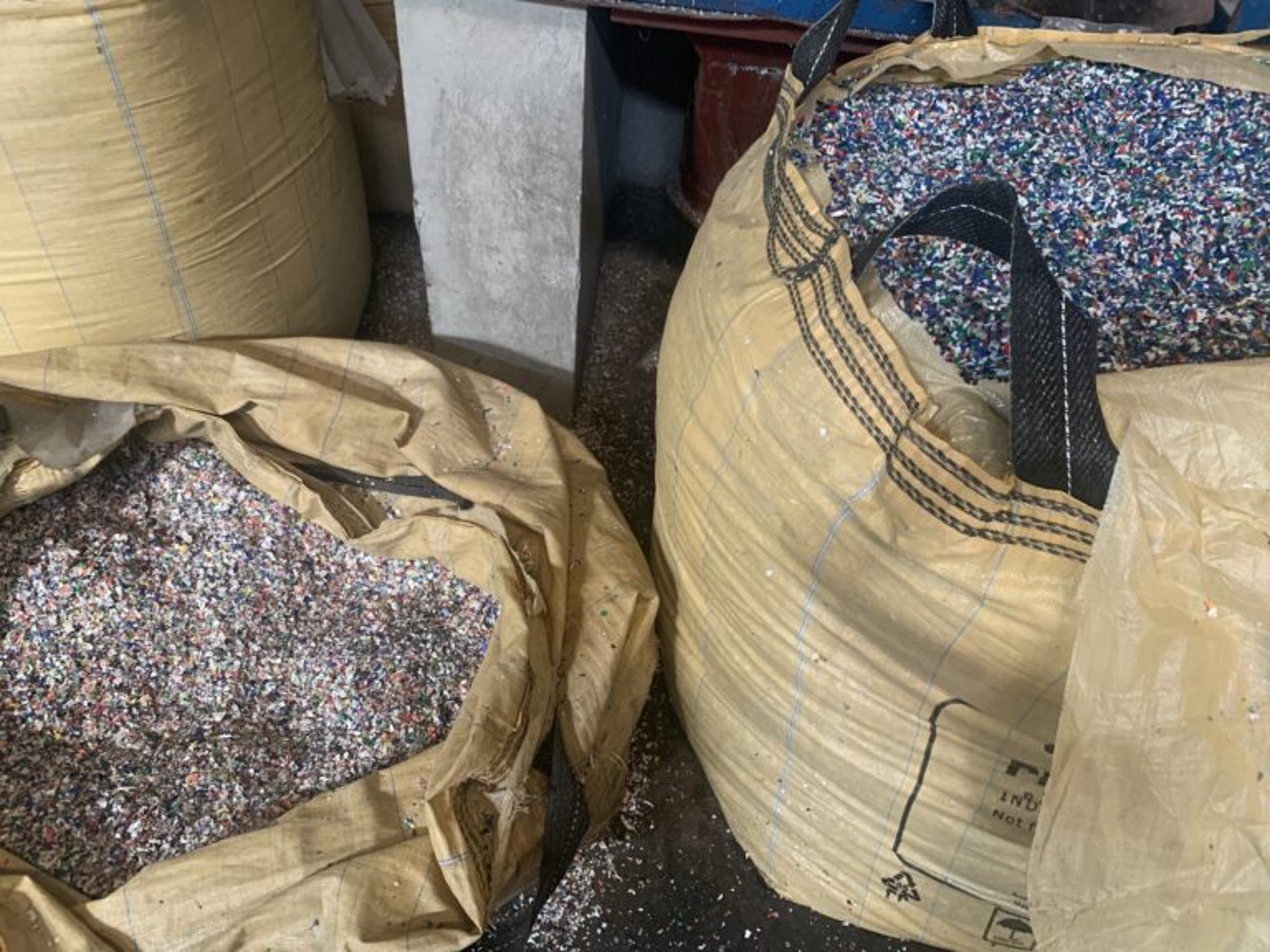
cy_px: 476
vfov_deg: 53.1
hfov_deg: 67.3
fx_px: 954
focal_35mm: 26
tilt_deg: -49.4
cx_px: 635
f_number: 1.8
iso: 320
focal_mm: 4.25
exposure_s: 1/60
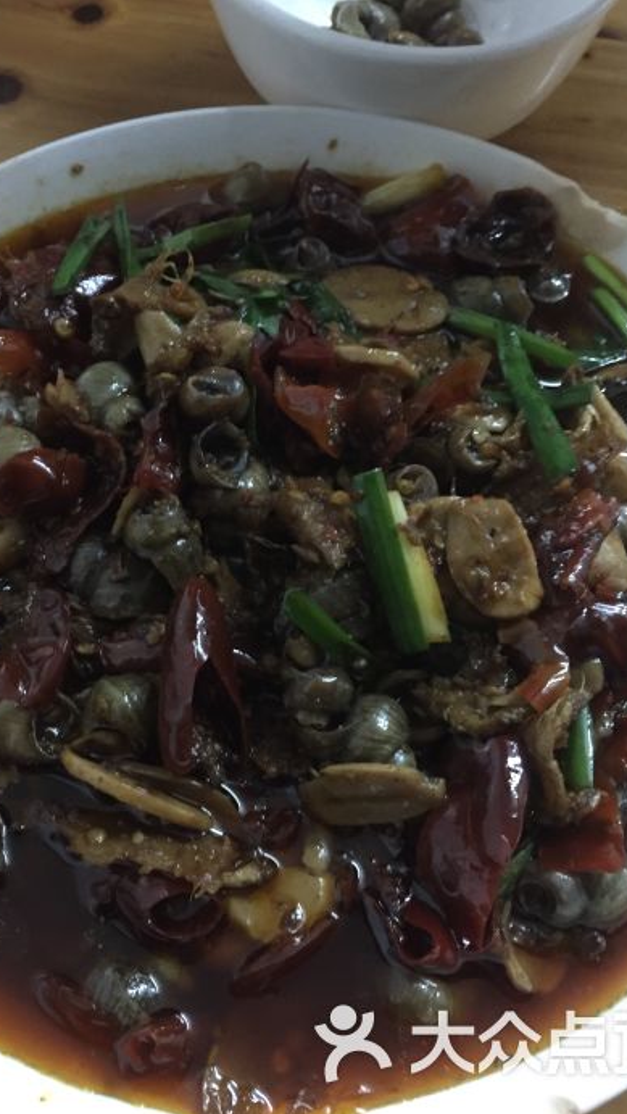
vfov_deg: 61.0
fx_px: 945
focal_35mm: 32
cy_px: 563
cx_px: 296
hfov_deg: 36.7
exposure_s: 1/17
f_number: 2.2
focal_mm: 4.15
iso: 500
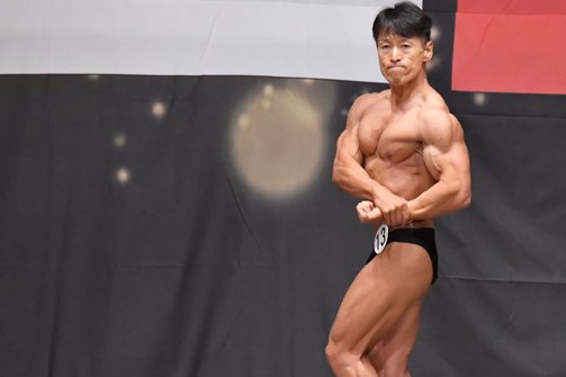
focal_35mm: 347
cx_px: 383
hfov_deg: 5.9
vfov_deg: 4.0
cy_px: 239
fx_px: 5454
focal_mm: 150
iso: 6400
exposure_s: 1/400
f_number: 5.6
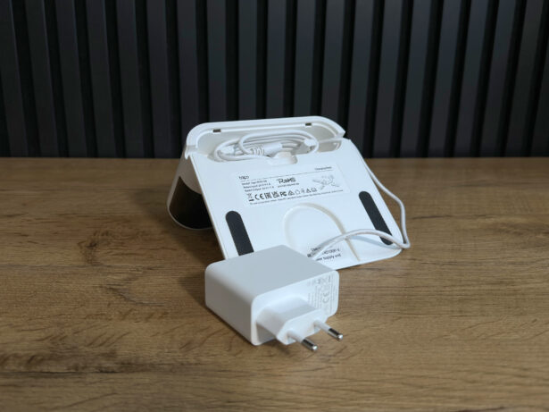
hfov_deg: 71.6
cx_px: 274
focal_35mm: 24
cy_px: 206
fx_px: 381
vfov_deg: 56.8
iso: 160
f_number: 1.8
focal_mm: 6.9
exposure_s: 1/60
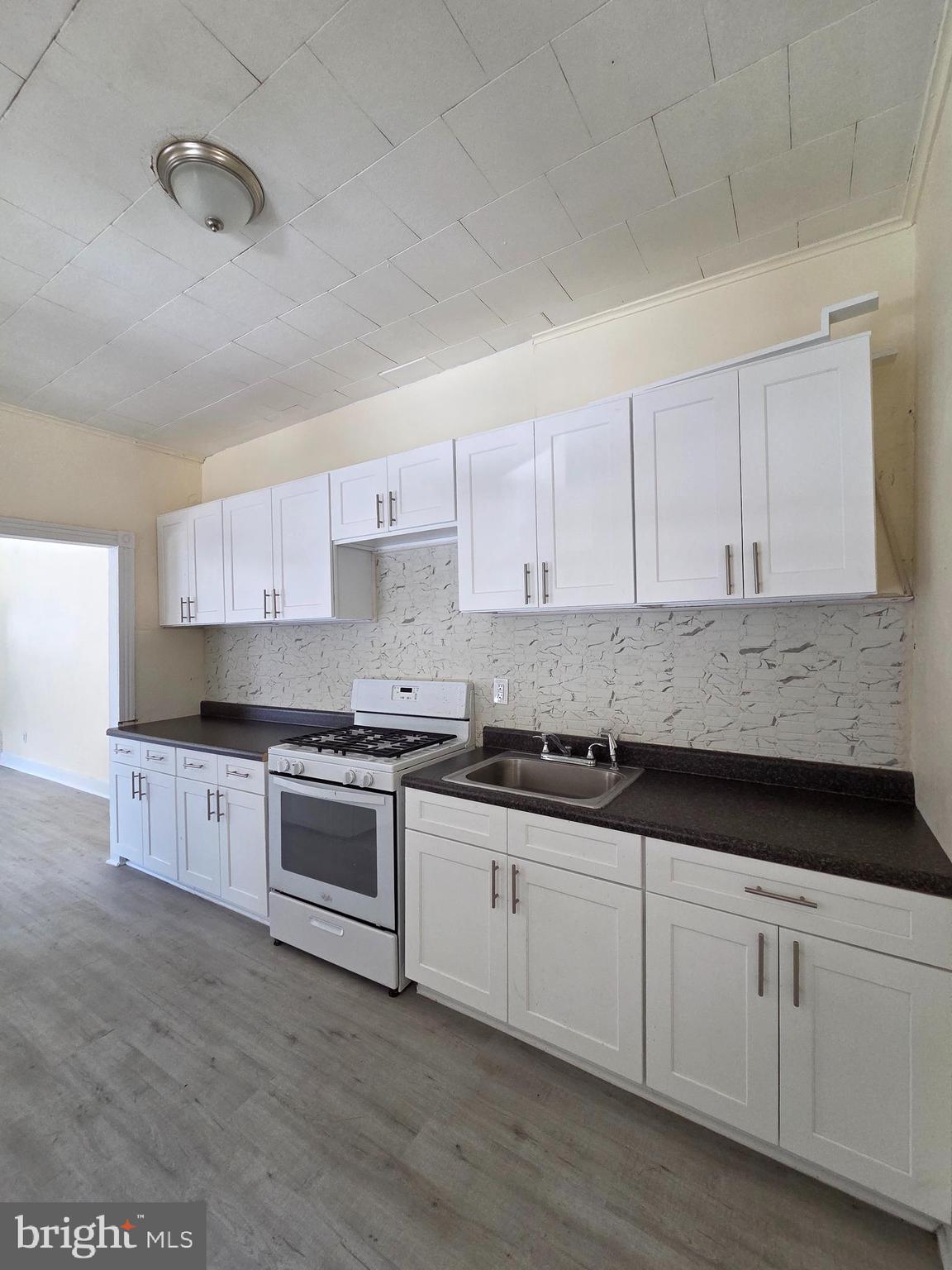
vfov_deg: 106.2
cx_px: 476
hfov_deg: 89.9
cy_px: 635
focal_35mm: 13
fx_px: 477
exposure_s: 1/120
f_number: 2.2
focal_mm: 2.2
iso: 160
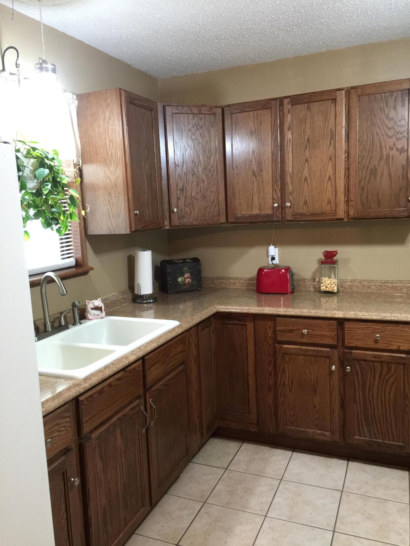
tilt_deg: -7.4
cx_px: 205
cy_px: 273
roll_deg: +2.5
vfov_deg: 61.7
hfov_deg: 48.2
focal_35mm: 29
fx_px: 458
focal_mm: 4.15
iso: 80
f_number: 2.2
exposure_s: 1/15
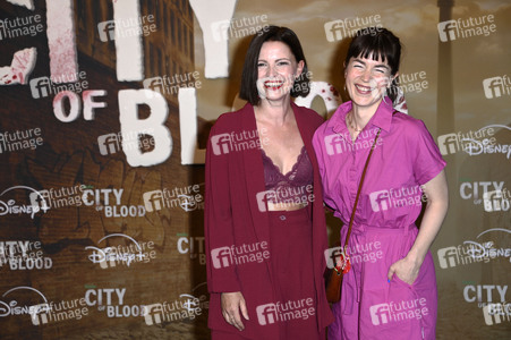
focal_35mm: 85
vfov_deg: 16.0
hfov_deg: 23.9
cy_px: 170
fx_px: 1206
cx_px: 256
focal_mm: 85
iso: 400
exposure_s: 1/250
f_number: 5.6
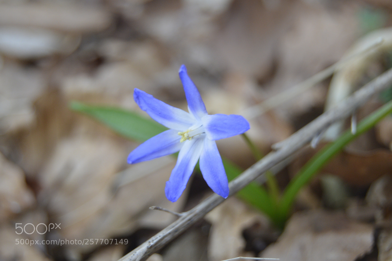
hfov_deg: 24.6
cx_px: 196
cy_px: 130
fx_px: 898
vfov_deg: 16.5
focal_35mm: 82
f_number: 5.6
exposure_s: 1/60
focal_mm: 55
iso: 640
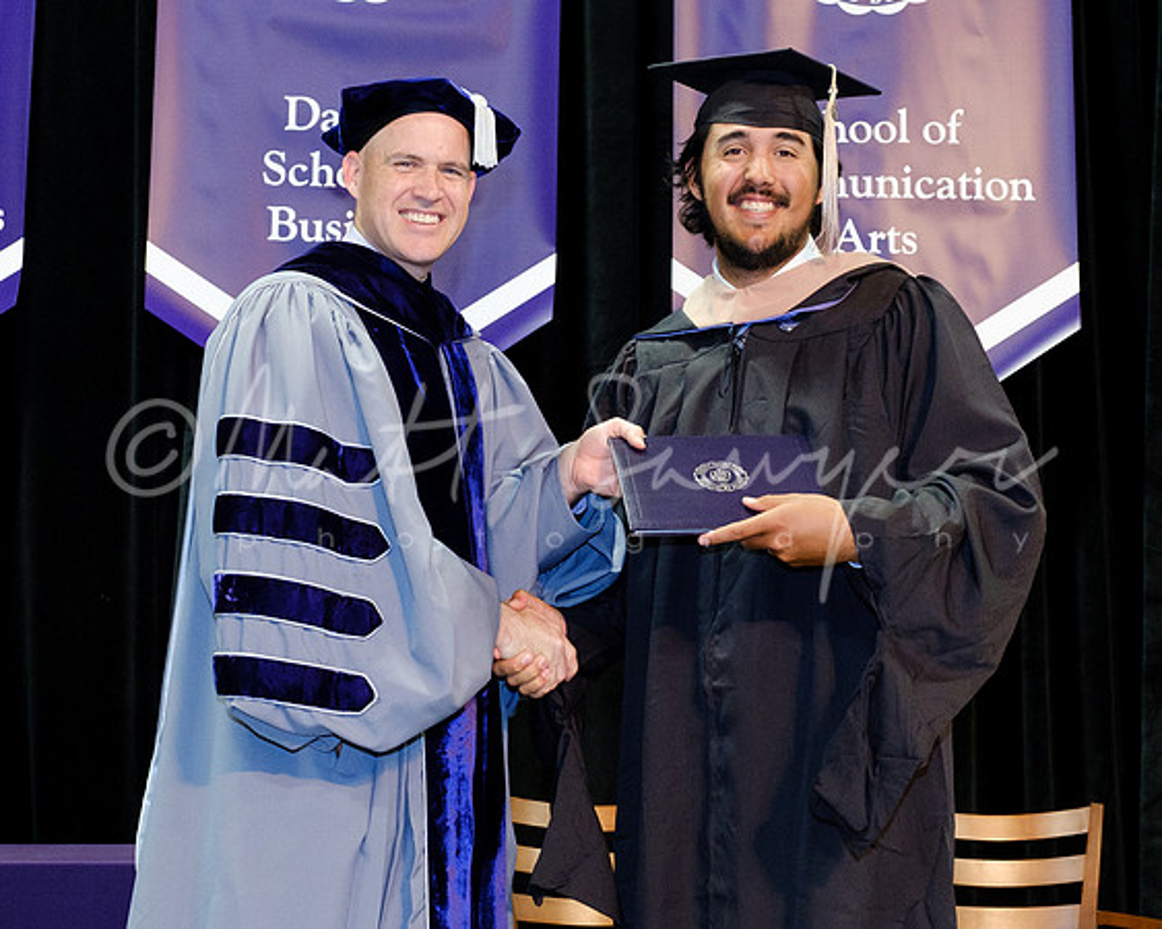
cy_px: 437
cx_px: 546
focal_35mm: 66
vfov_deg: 23.1
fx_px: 2269
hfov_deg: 28.7
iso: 1600
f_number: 4
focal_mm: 26.6
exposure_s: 1/125
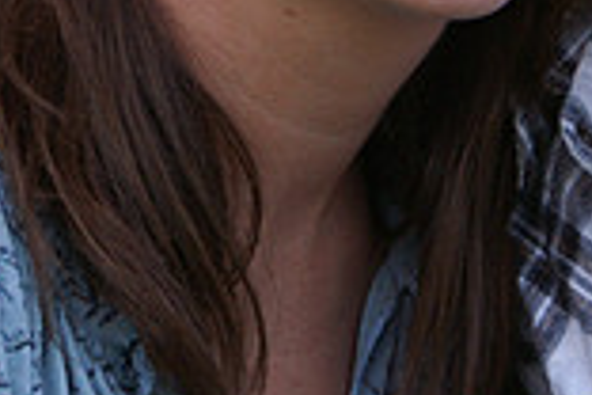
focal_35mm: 391
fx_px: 6429
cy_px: -216
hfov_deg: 5.3
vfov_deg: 3.5
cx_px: 558
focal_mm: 70
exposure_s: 1/125
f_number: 5.6
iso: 400
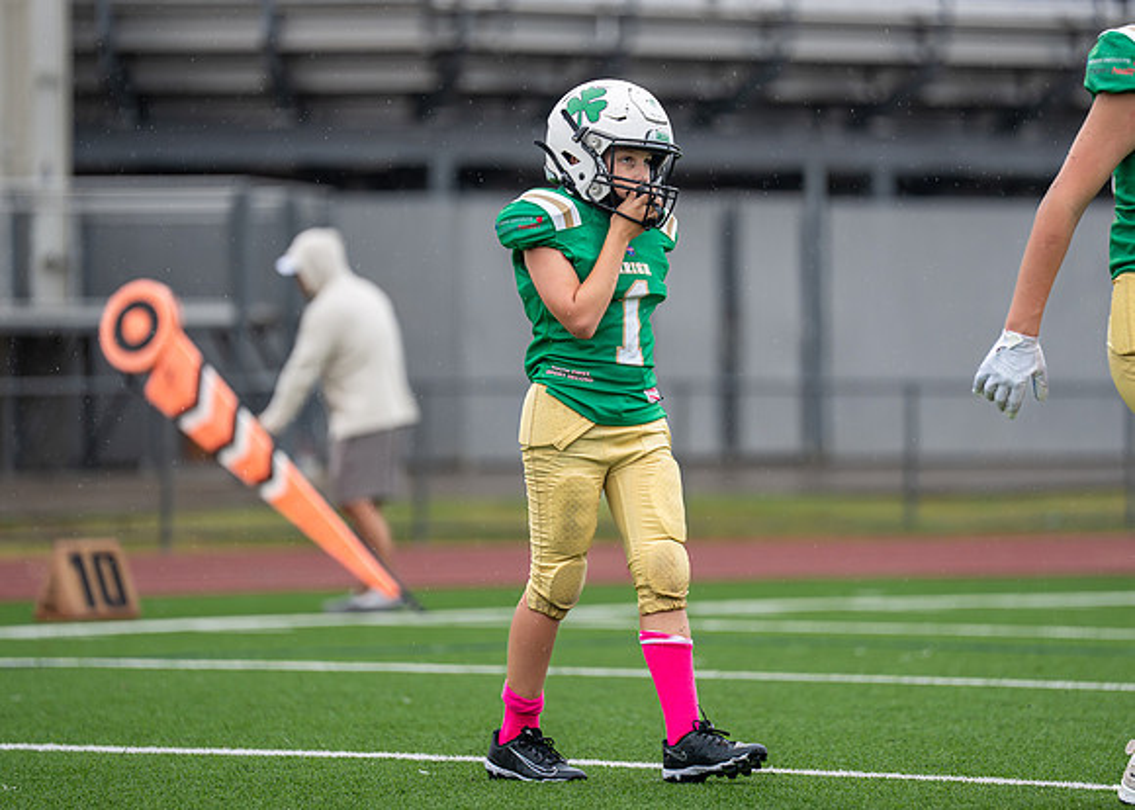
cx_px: 582
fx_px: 7676
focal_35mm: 238
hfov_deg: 8.5
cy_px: 361
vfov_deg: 6.0
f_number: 2.8
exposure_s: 1/1000
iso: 400
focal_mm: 200
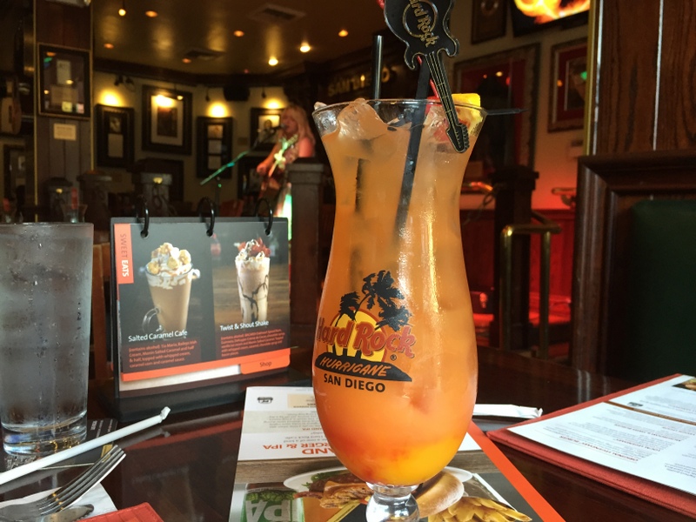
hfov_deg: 61.7
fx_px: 583
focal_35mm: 29
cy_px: 261
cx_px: 348
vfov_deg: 48.2
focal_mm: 4.15
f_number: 2.2
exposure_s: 1/30
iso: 100
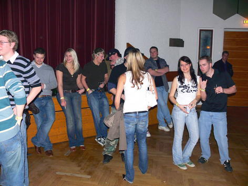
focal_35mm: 35
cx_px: 124
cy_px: 93
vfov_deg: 40.7
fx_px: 251
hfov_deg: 52.6
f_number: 2.8
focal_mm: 7.4
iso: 160
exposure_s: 1/30
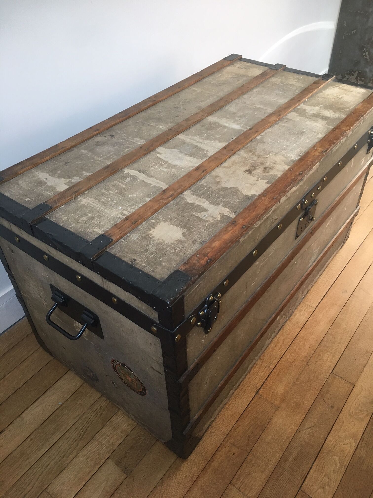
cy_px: 249
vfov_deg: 61.7
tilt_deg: -41.2
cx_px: 186
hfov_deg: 48.2
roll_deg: +2.5
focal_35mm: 29
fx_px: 417
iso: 64
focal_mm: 4.15
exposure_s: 1/33
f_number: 2.2
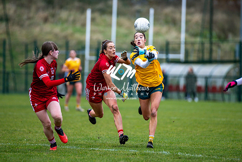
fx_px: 2017
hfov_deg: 6.9
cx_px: 121
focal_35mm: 300
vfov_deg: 4.6
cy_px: 81
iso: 1000
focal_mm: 300
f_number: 2.8
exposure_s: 1/1000
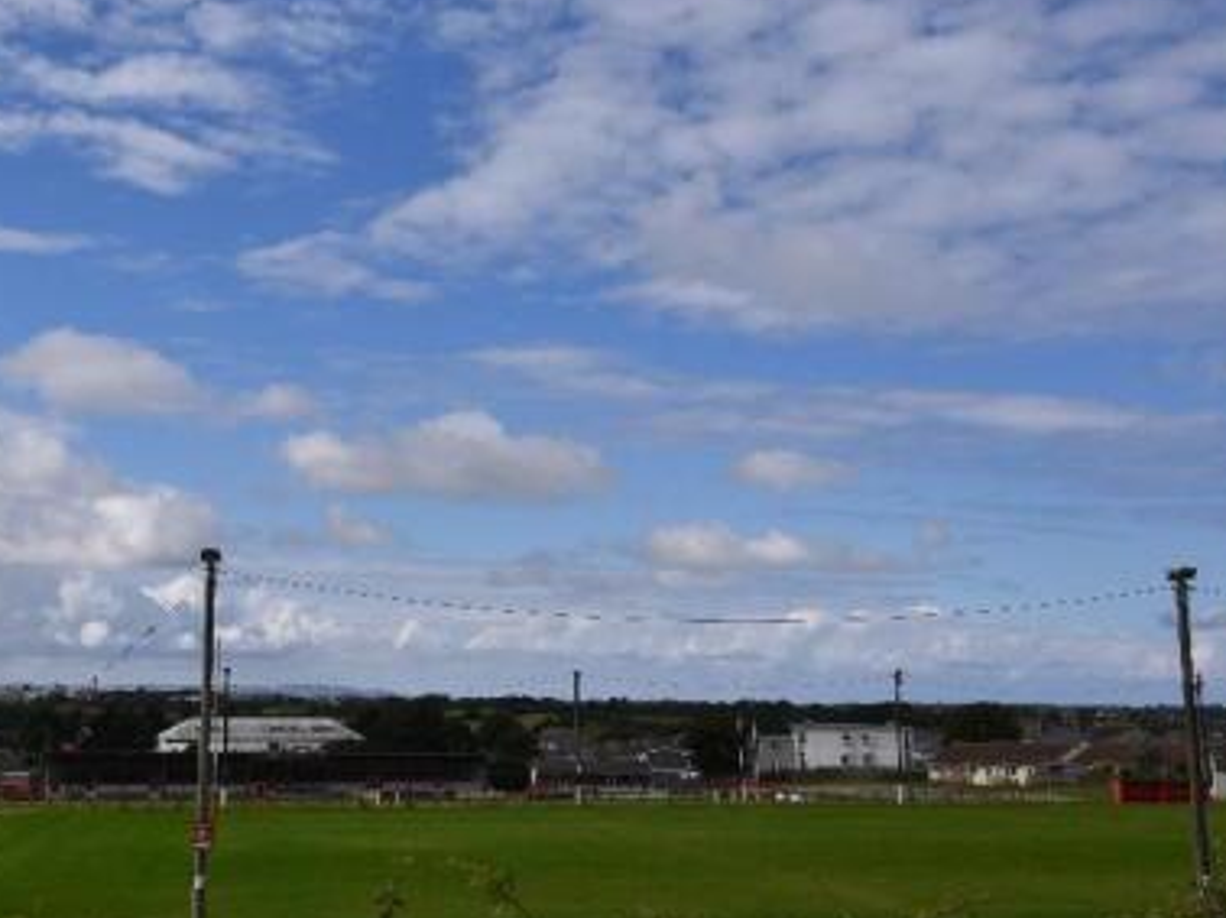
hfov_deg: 37.8
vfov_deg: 29.0
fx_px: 1770
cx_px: 417
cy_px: 345
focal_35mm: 50
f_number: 8
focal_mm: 20
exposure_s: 1/500
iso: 140
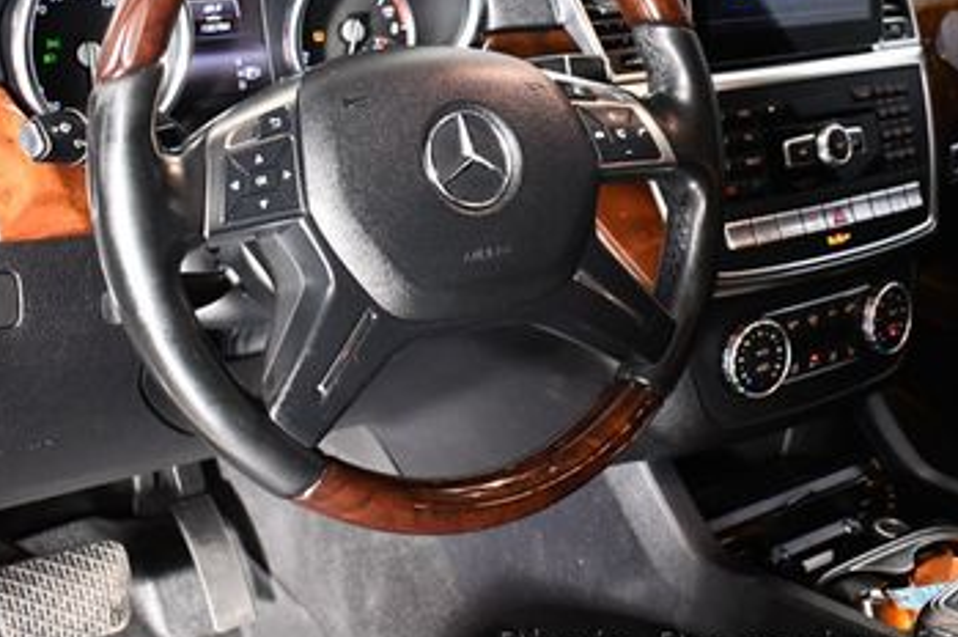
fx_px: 1462
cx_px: 458
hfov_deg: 36.3
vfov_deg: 24.1
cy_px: 113
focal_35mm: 55
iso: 3200
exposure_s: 1/125
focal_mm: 20
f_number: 3.8
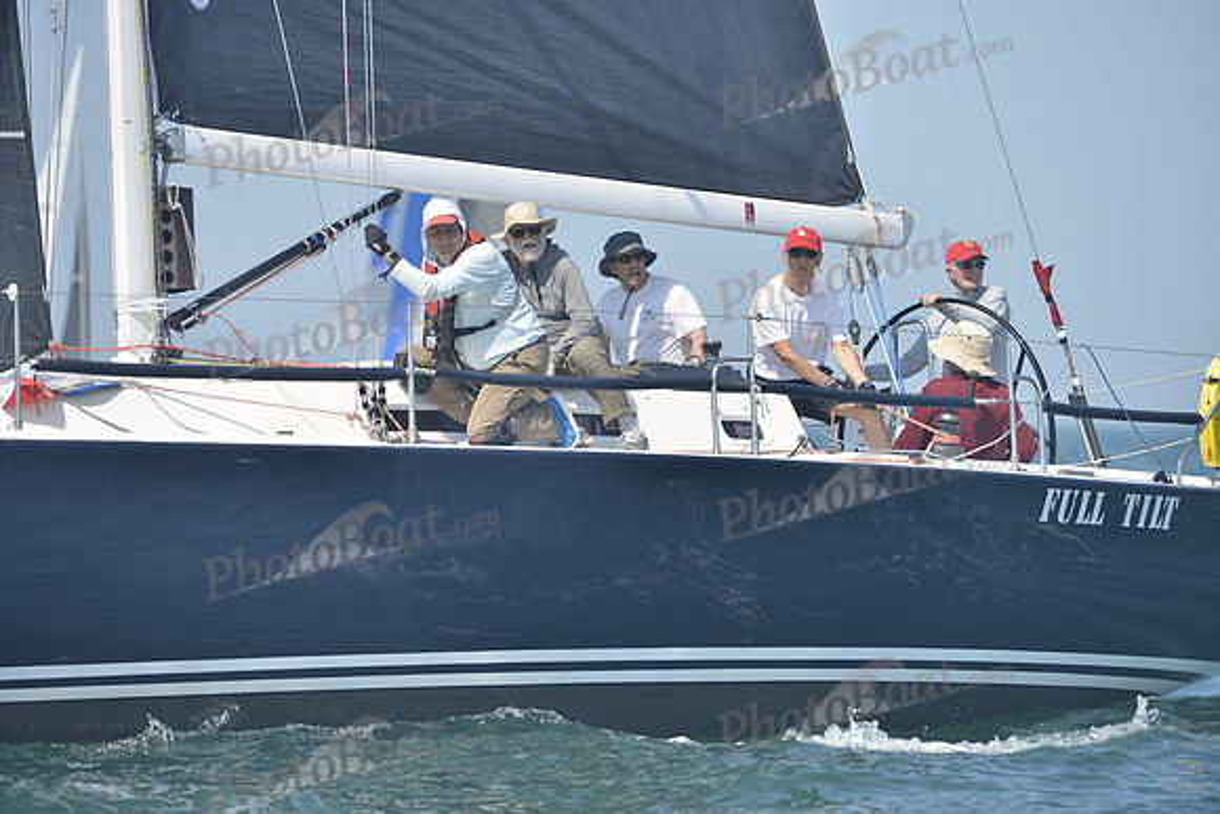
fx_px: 9491
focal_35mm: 280
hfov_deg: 7.4
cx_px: 610
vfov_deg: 4.9
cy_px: 407
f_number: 5.6
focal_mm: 280
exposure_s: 1/1000
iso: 280
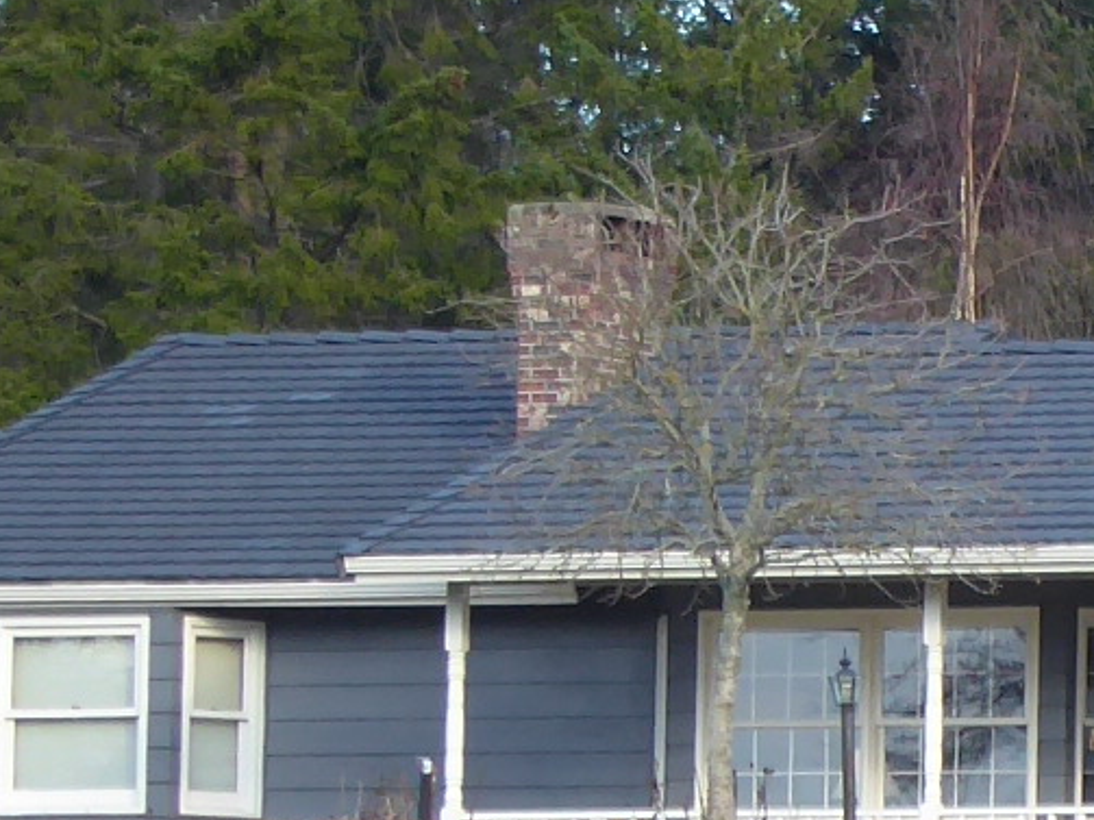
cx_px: 1201
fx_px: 35704
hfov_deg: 1.8
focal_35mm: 1130
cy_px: 326
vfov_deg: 1.3
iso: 100
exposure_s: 1/80
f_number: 5.6
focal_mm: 35.8
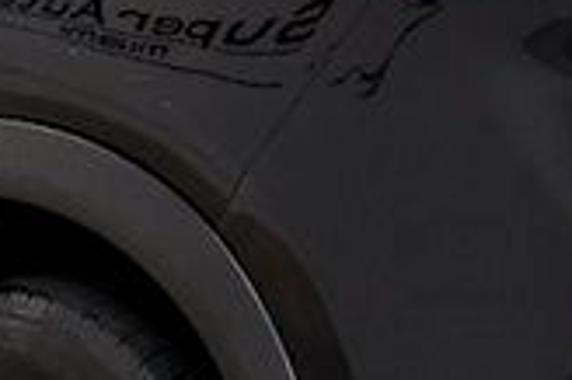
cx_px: 227
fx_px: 3270
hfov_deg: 10.0
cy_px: 23
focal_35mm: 206
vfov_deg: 6.6
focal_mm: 22
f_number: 4
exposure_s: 1/800
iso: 1250
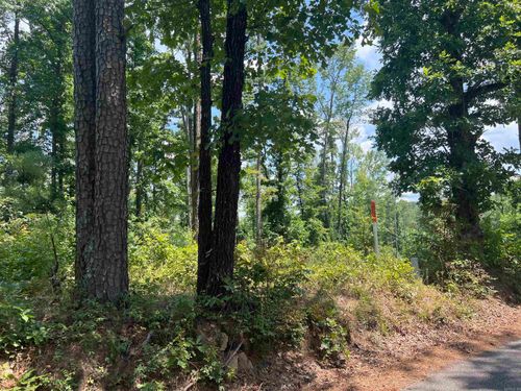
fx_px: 391
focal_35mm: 26
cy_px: 196
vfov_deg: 53.1
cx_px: 260
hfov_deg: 67.3
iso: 50
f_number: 1.5
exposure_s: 1/924
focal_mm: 5.7
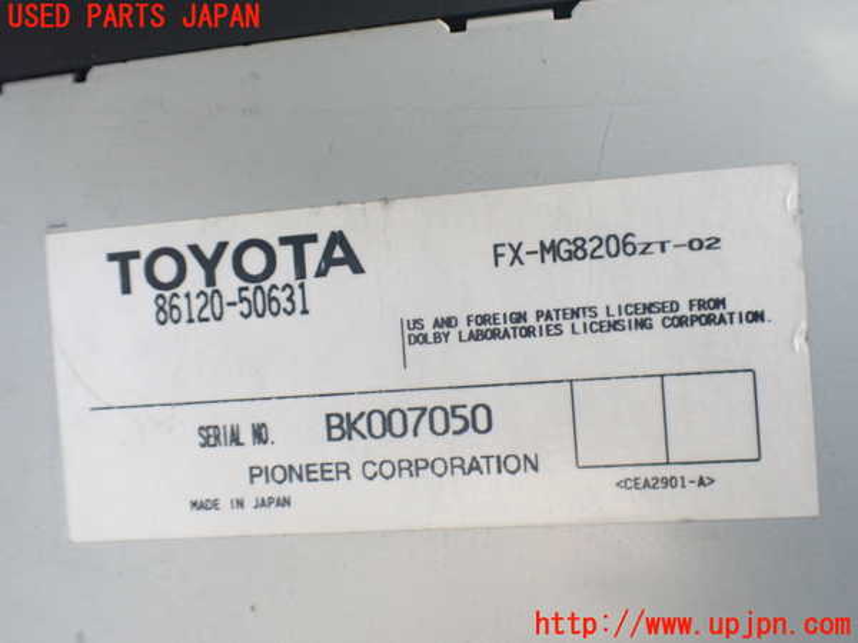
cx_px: 429
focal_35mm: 30
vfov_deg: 46.8
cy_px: 322
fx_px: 744
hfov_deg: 60.0
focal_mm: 5.4
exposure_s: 1/125
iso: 500
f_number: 2.3
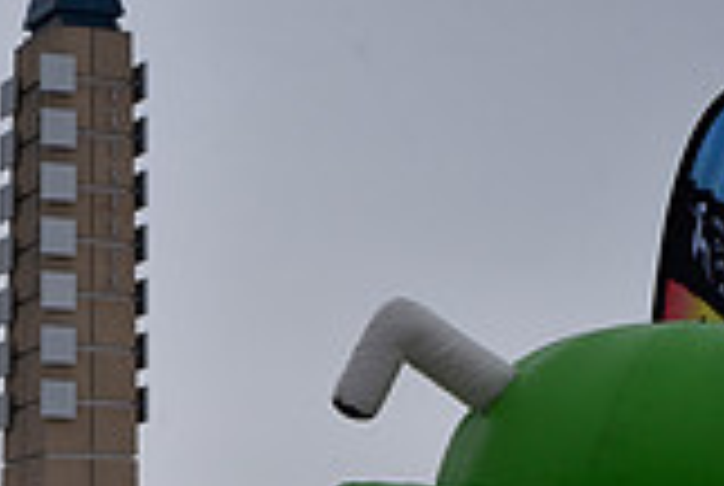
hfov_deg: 16.2
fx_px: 2317
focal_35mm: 115
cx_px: -382
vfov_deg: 11.2
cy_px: 862
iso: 400
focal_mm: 32
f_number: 11
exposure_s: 1/500
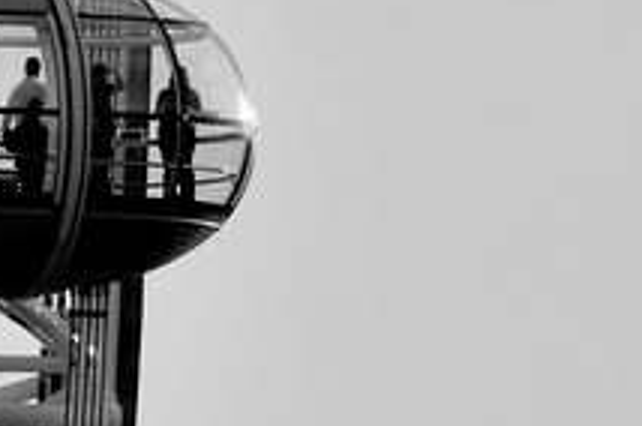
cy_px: -436
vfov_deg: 0.5
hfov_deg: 0.8
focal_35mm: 2519
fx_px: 44854
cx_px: -933
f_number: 8
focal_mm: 300
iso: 200
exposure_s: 1/1600
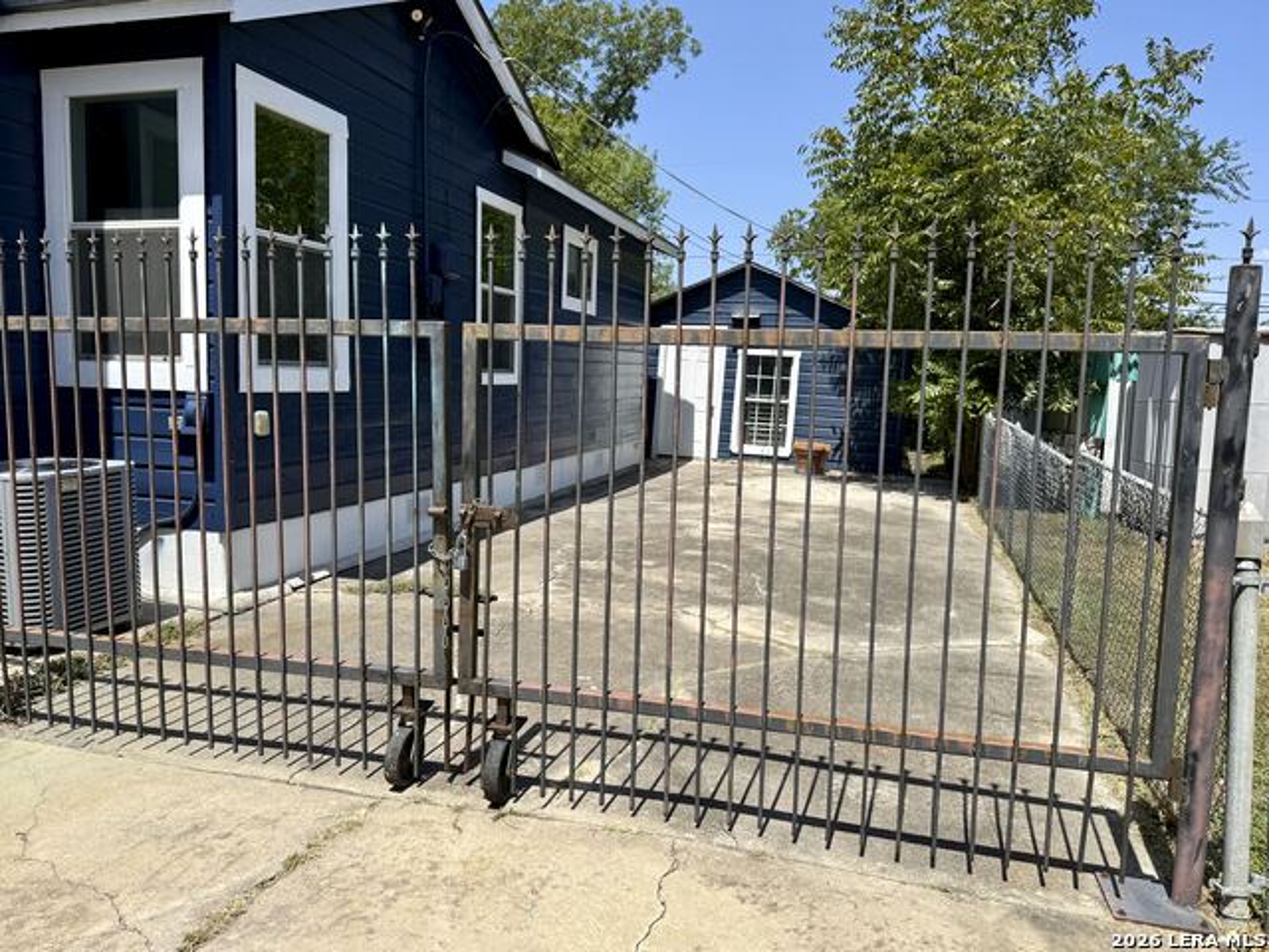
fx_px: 880
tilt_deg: -5.5
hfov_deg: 71.6
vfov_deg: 56.8
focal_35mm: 24
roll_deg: -0.1
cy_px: 476
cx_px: 634
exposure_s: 1/4673
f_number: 1.78
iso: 80
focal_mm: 6.76
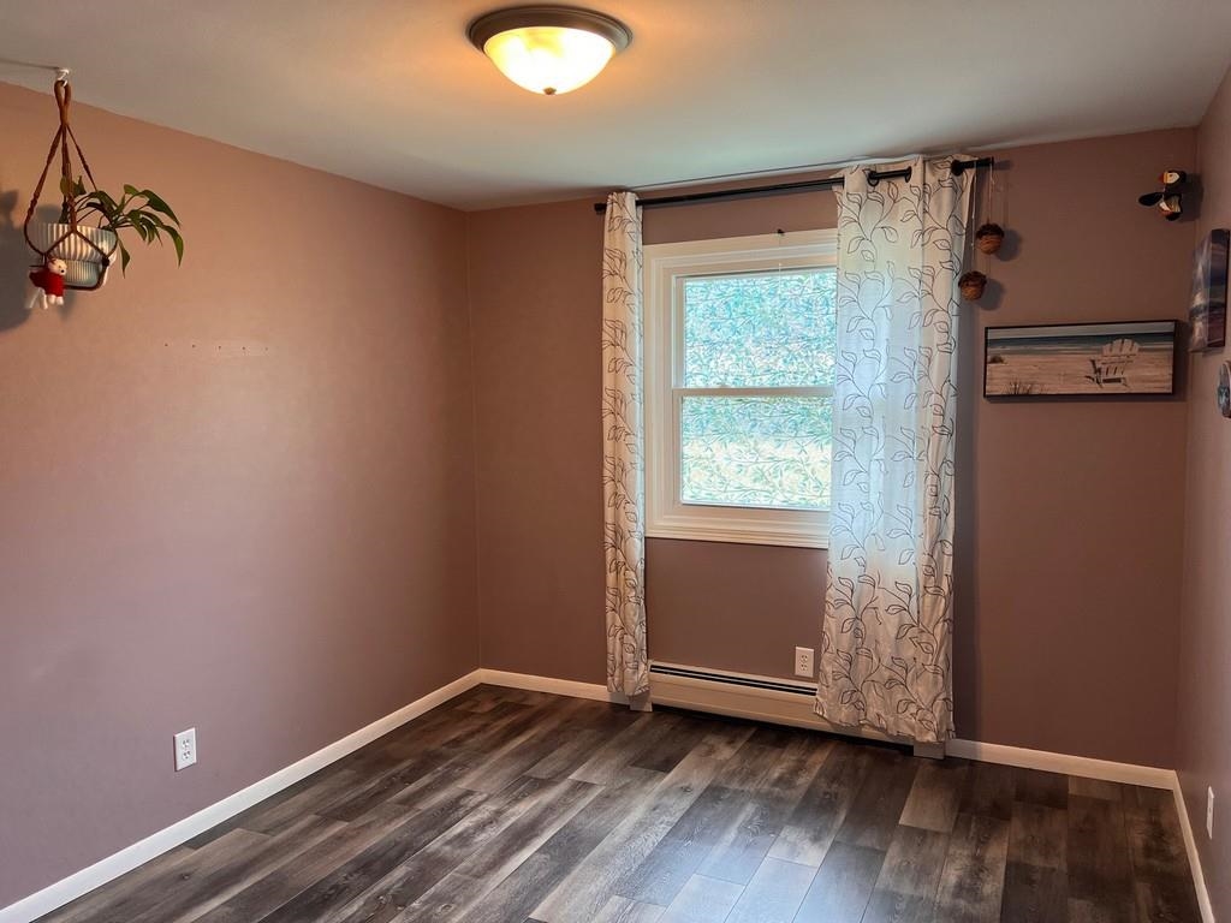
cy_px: 462
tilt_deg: -5.7
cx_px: 616
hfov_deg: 67.3
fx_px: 925
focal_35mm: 26
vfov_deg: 53.1
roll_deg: +0.2
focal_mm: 5.7
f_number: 1.5
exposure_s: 1/60
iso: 64
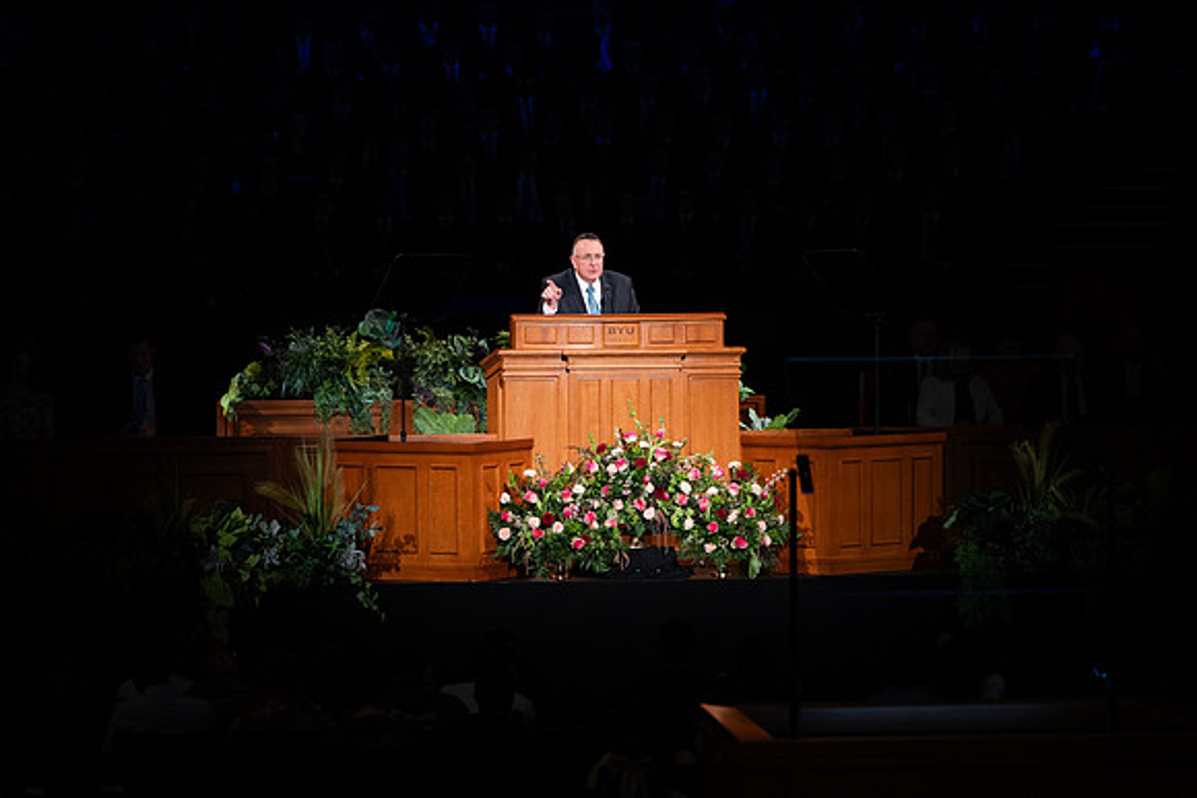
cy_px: 399
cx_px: 598
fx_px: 5986
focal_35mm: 180
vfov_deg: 7.6
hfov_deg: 11.4
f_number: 2.8
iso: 1250
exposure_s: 1/160
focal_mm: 180
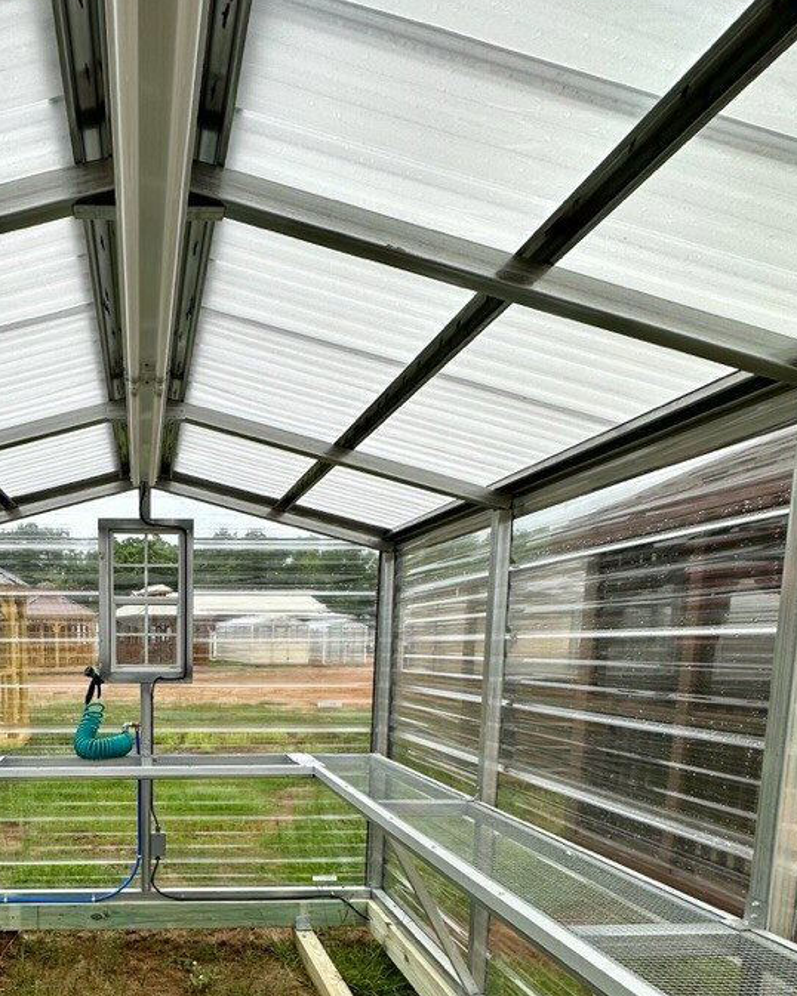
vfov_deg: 62.3
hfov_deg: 51.6
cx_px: 163
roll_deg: -1.0
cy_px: 747
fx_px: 767
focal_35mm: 26
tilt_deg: -9.0
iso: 40
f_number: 2.2
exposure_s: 1/615
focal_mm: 2.22
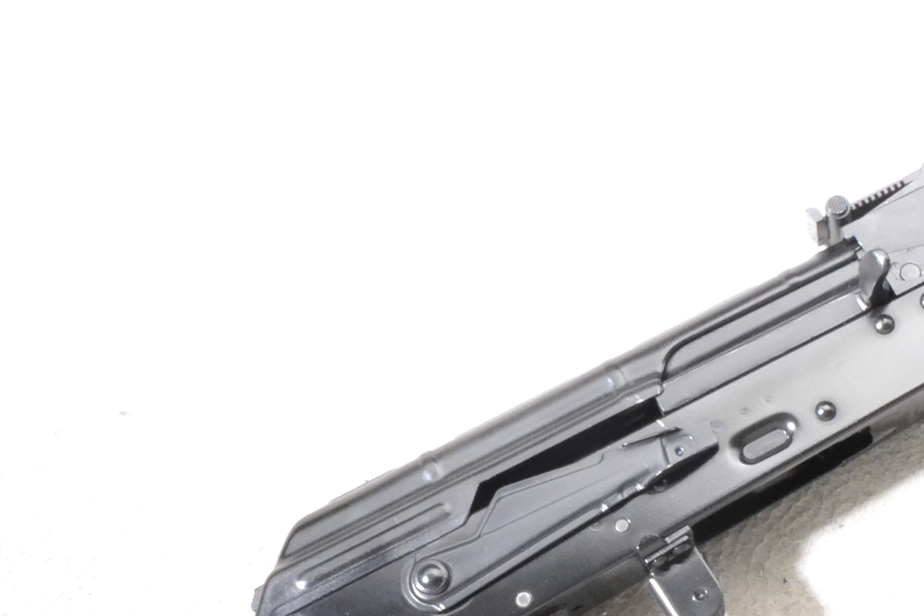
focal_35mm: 79
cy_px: 519
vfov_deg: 17.1
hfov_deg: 25.2
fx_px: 2028
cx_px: 754
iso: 3200
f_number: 20
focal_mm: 20
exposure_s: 1/160
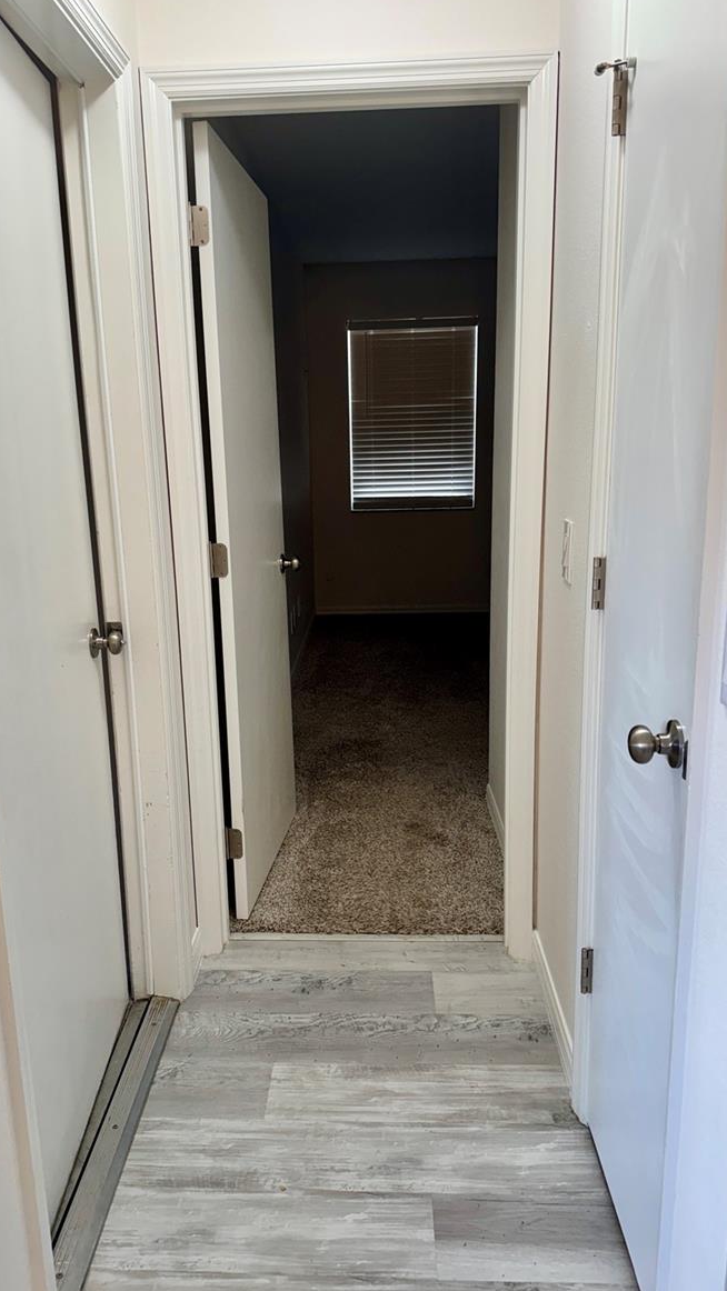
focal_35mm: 27
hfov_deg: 42.9
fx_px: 925
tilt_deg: -12.3
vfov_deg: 69.9
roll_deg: +2.3
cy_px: 652
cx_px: 329
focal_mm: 6.76
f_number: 1.78
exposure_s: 1/120
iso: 125
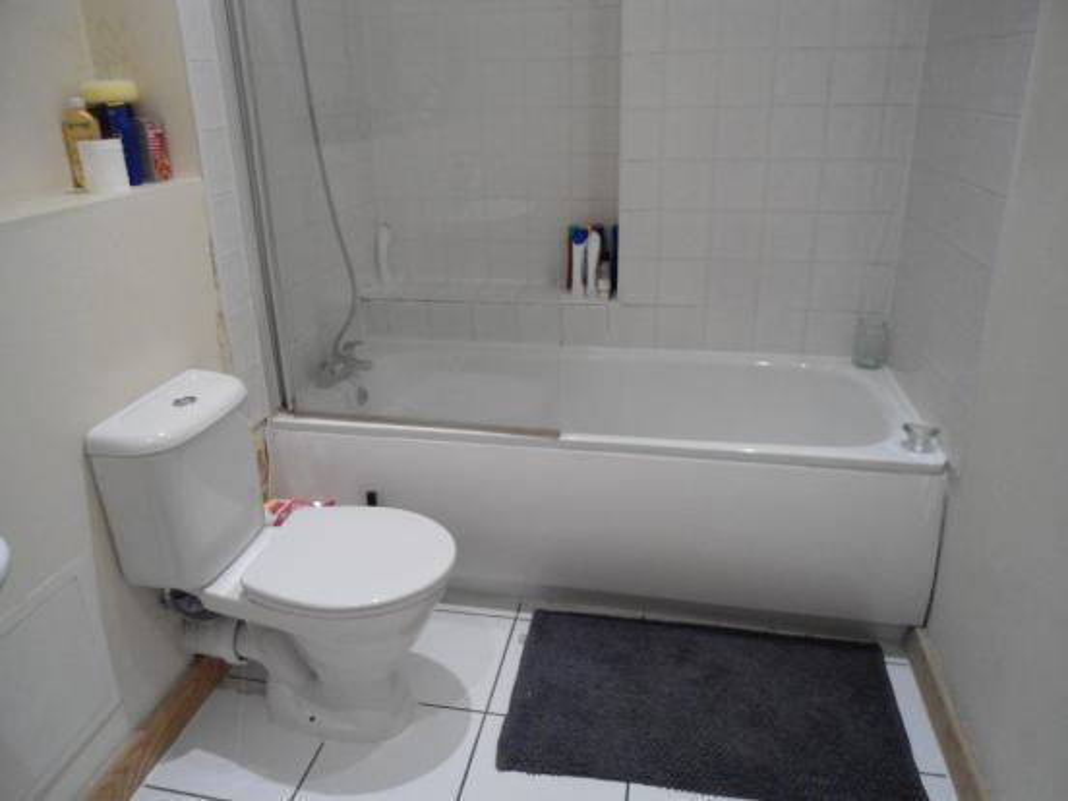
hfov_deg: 67.3
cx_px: 534
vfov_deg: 53.1
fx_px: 802
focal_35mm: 26
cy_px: 400
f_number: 2.8
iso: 400
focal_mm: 4.7
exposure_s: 1/15
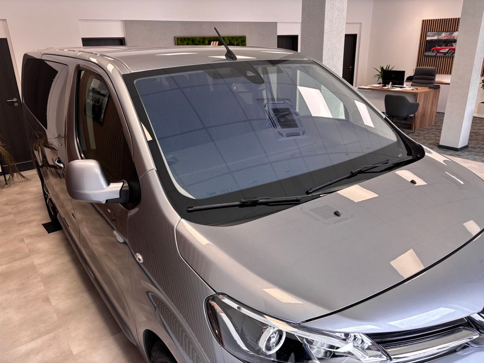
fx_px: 364
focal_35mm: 26
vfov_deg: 53.1
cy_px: 182
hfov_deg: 67.3
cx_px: 242
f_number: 1.6
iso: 64
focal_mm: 5.96
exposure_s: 1/121
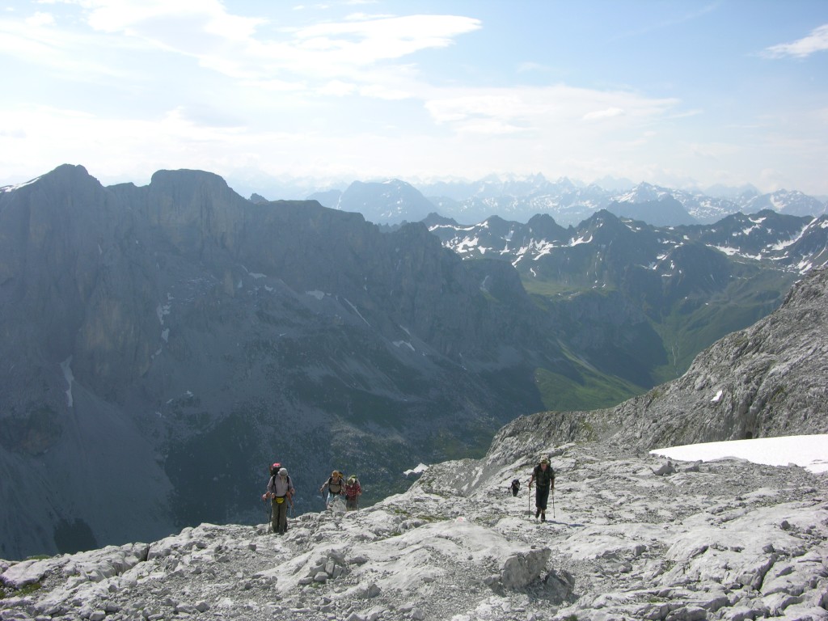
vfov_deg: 40.7
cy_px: 310
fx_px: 837
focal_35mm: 35
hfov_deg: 52.6
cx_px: 414
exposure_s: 1/284
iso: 50
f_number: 6.3
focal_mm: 8.9
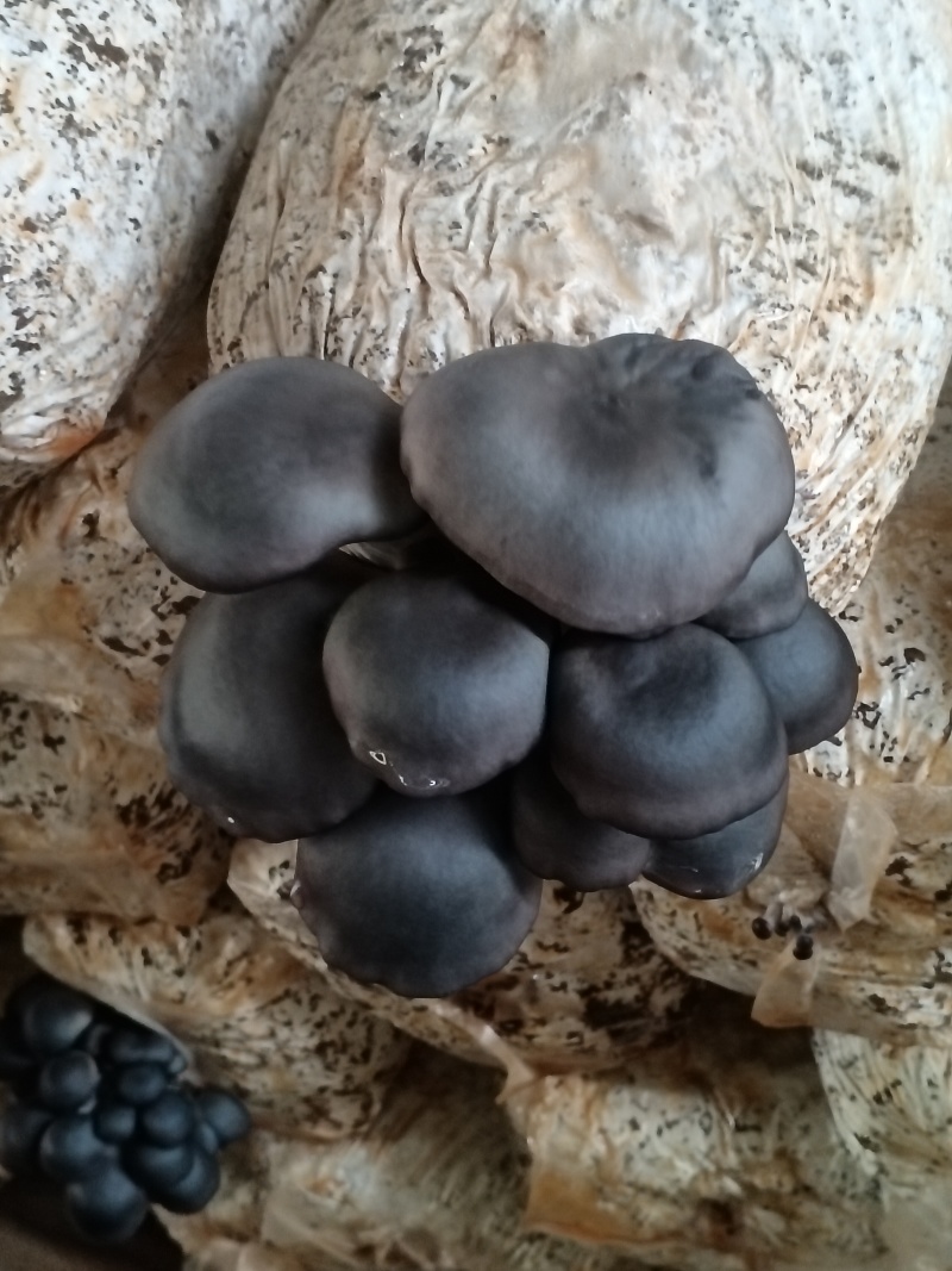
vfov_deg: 41.2
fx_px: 1687
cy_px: 636
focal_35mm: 46
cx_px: 476
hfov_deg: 31.5
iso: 1414
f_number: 1.8
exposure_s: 1/33.3
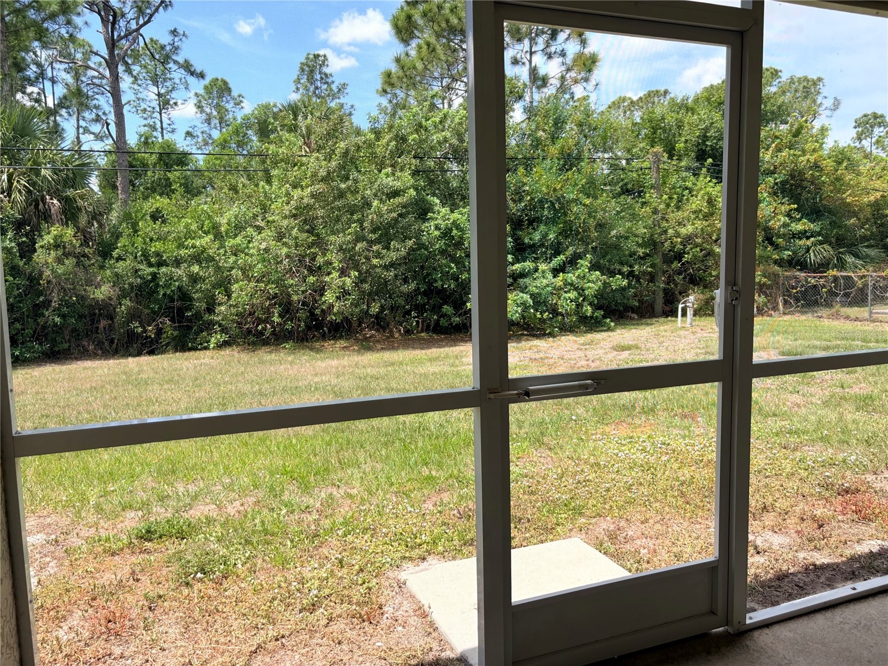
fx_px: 667
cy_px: 333
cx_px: 444
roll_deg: +2.7
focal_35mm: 26
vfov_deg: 53.1
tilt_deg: -6.1
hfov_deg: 67.3
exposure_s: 1/1263
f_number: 1.6
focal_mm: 5.96
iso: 50
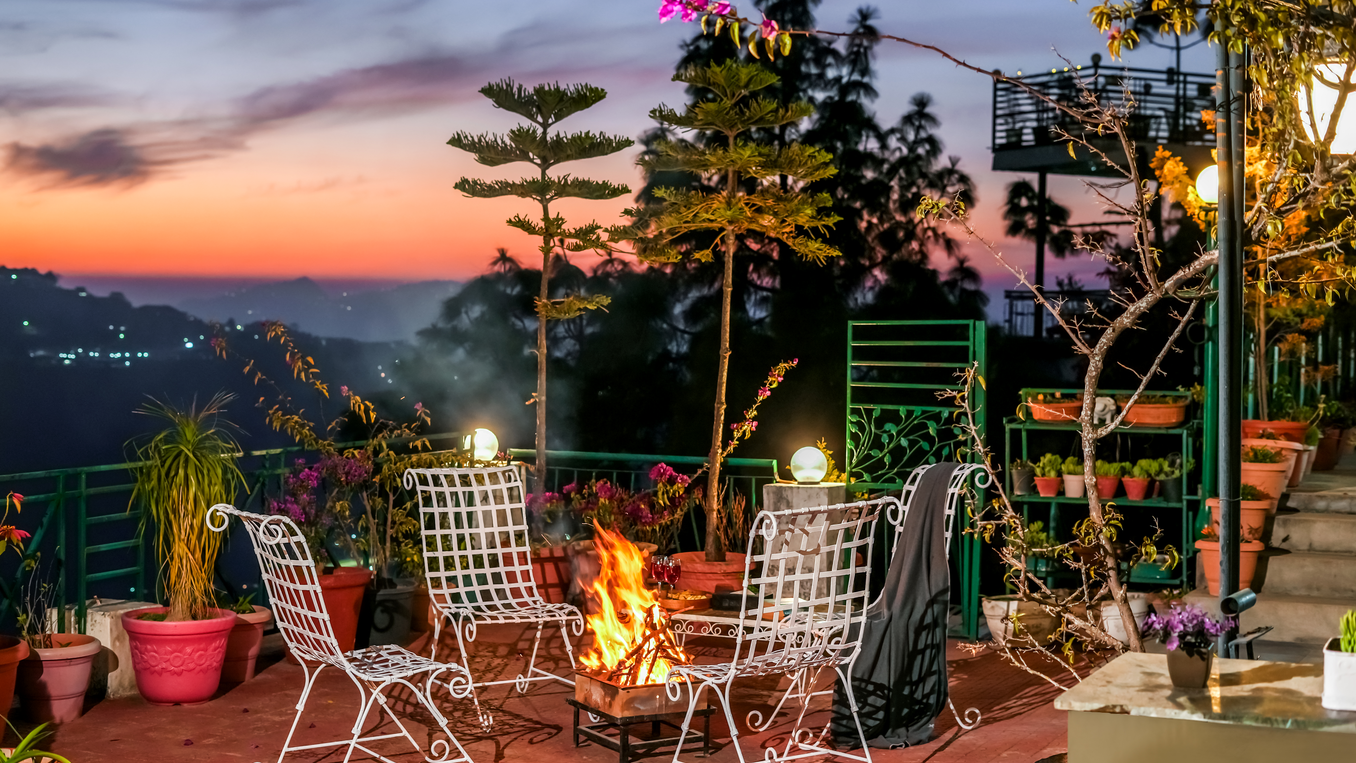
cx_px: 670
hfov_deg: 39.2
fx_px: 1906
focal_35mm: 53
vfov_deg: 22.6
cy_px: 379
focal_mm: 50
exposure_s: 1/30
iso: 1000
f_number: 3.5
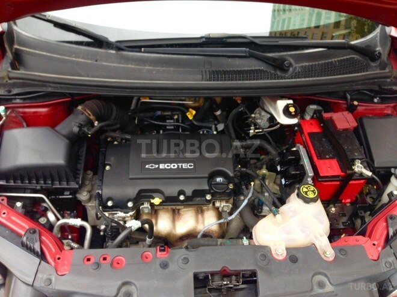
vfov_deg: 42.9
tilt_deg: -45.1
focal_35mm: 33
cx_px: 198
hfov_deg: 55.4
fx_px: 378
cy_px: 148
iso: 50
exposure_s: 1/30
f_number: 2.4
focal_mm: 4.12
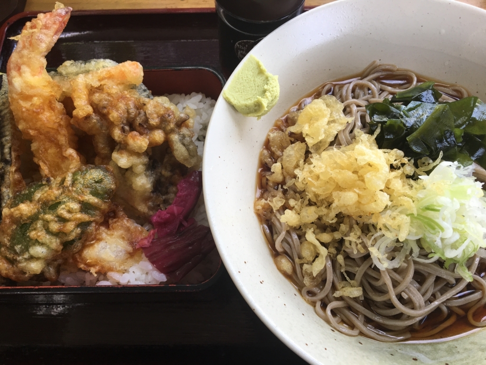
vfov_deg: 48.2
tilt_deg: -67.7
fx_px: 407
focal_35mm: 29
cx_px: 243
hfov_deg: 61.7
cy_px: 182
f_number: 2.2
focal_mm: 4.15
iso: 40
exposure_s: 1/120
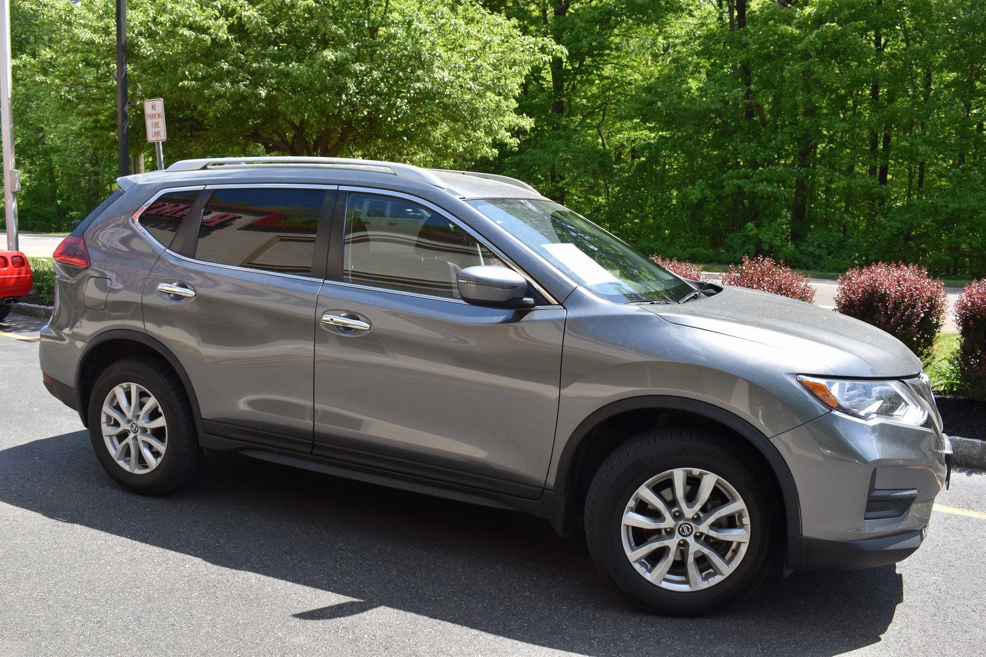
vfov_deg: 43.6
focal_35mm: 30
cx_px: 493
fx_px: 822
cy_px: 328
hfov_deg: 61.9
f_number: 8
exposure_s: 1/250
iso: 200
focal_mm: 20
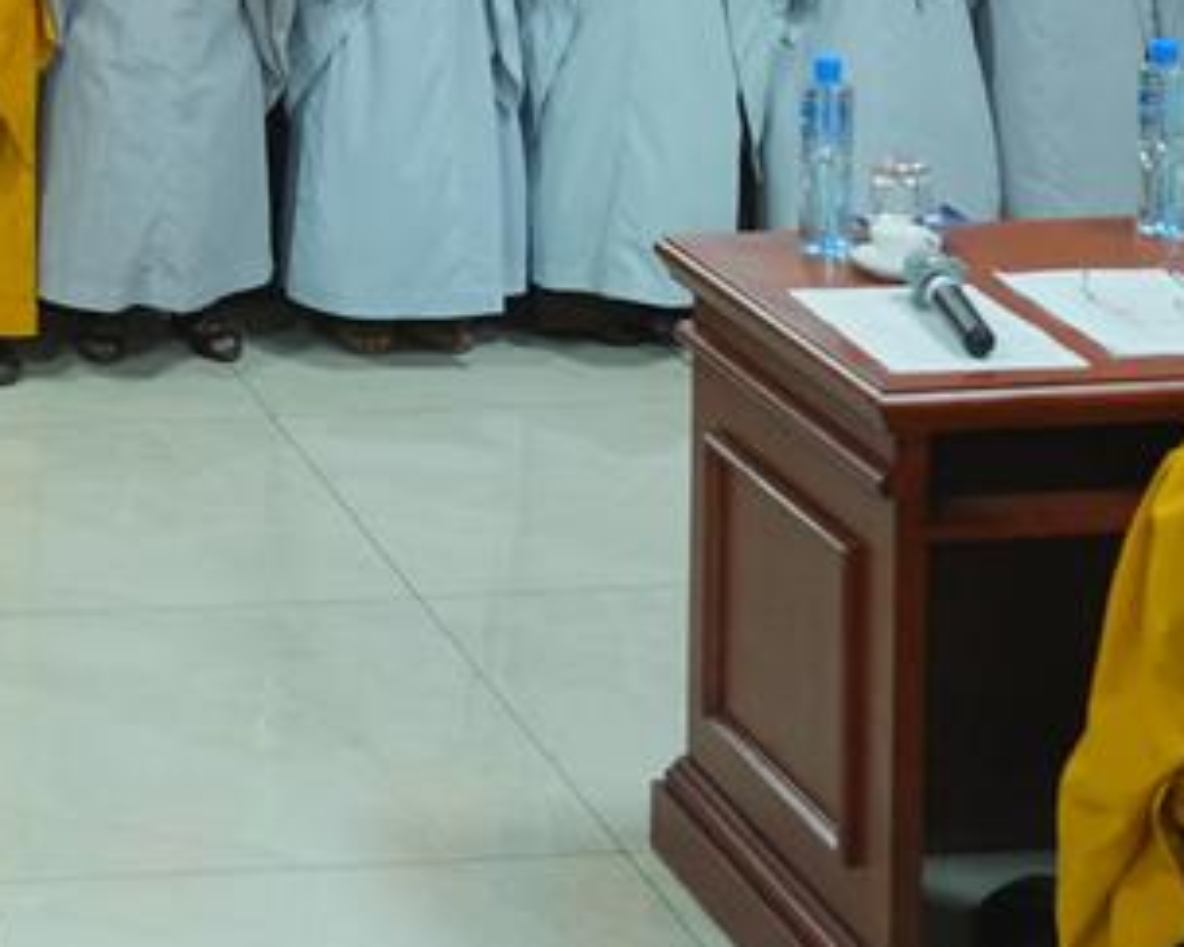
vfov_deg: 15.5
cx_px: -327
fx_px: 3118
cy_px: -585
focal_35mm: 89
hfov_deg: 19.9
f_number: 3.2
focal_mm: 24
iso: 2500
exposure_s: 1/125
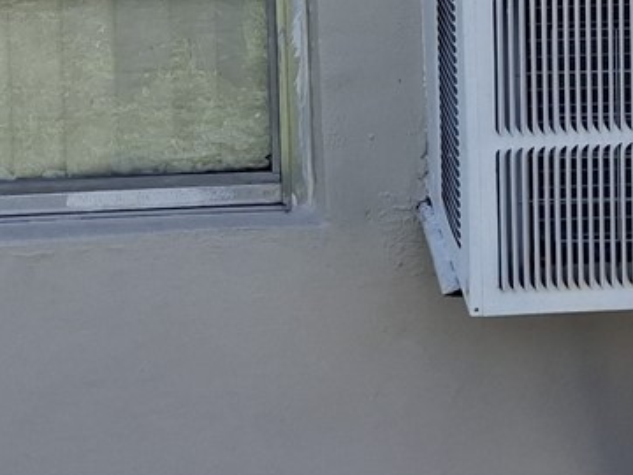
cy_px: -301
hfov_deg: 17.7
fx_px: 2030
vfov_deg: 12.5
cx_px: 223
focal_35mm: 111
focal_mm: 4.69
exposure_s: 1/1122
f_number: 1.8
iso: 32
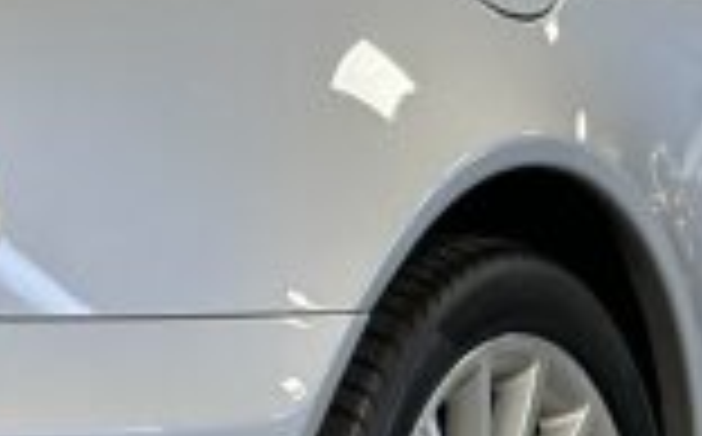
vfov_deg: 6.3
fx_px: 3993
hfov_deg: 9.8
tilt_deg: -5.0
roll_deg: +0.0
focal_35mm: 209
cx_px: -342
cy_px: 189
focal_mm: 6.86
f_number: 1.78
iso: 125
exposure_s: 1/68
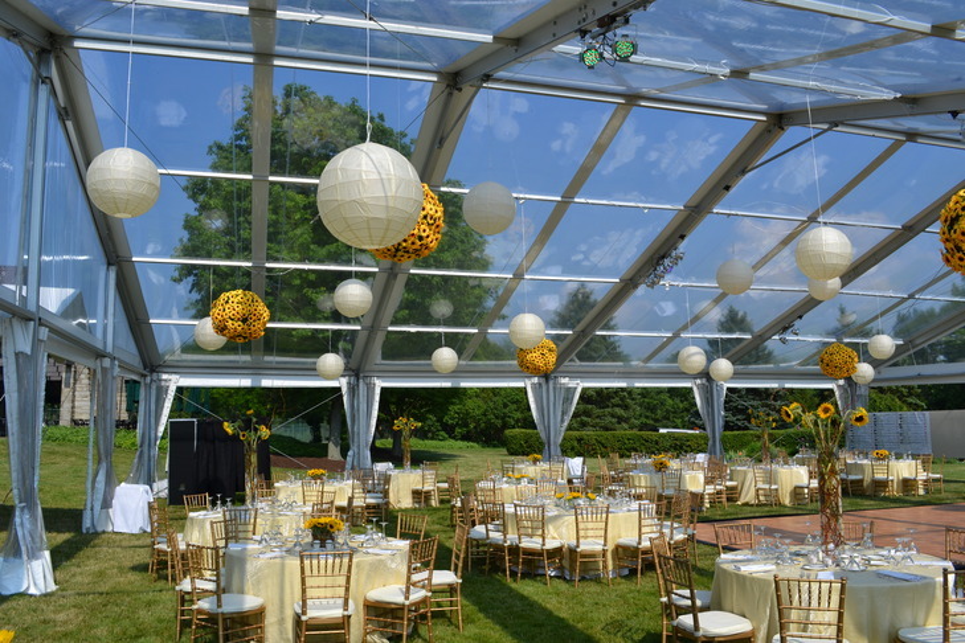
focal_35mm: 27
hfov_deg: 67.4
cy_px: 322
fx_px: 724
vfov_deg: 47.9
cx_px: 482
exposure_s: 1/320
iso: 100
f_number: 9
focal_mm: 18
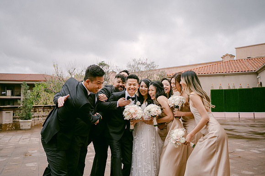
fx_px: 206
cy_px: 88
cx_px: 132
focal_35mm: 28
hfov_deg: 65.5
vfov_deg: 46.4
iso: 100
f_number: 2.8
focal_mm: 28
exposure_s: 1/1250
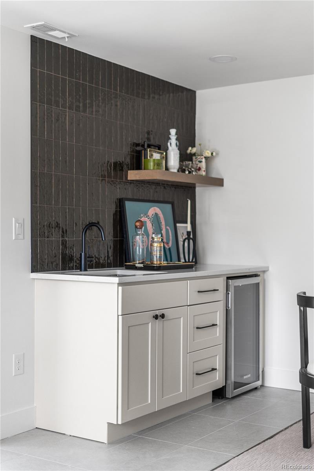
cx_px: 157
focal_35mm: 50
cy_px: 236
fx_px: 654
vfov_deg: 39.6
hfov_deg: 27.0
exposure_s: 1/160
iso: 640
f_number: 1.8
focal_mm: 50
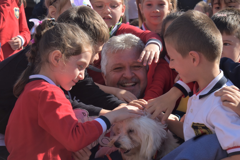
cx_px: 120
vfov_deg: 14.7
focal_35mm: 93
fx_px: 620
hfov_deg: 21.9
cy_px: 80
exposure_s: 1/250
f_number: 8
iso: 125
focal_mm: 62
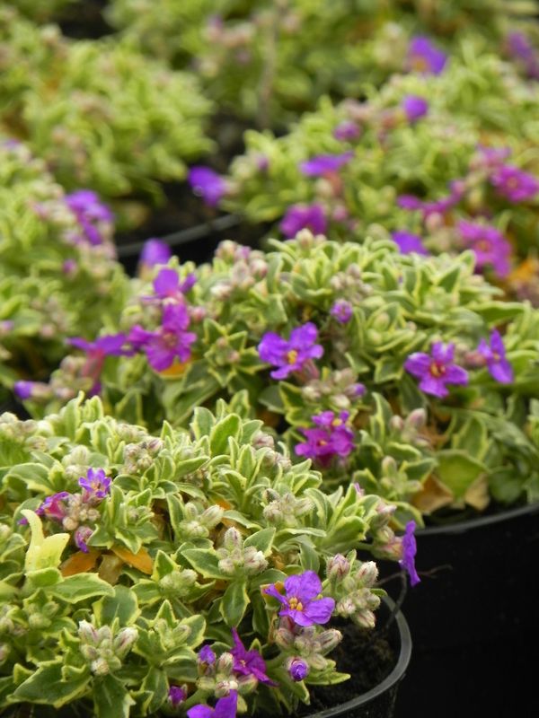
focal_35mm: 481
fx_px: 9986
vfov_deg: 4.1
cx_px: 270
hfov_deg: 3.1
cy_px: 359
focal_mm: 85.6
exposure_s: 1/200
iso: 160
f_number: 5
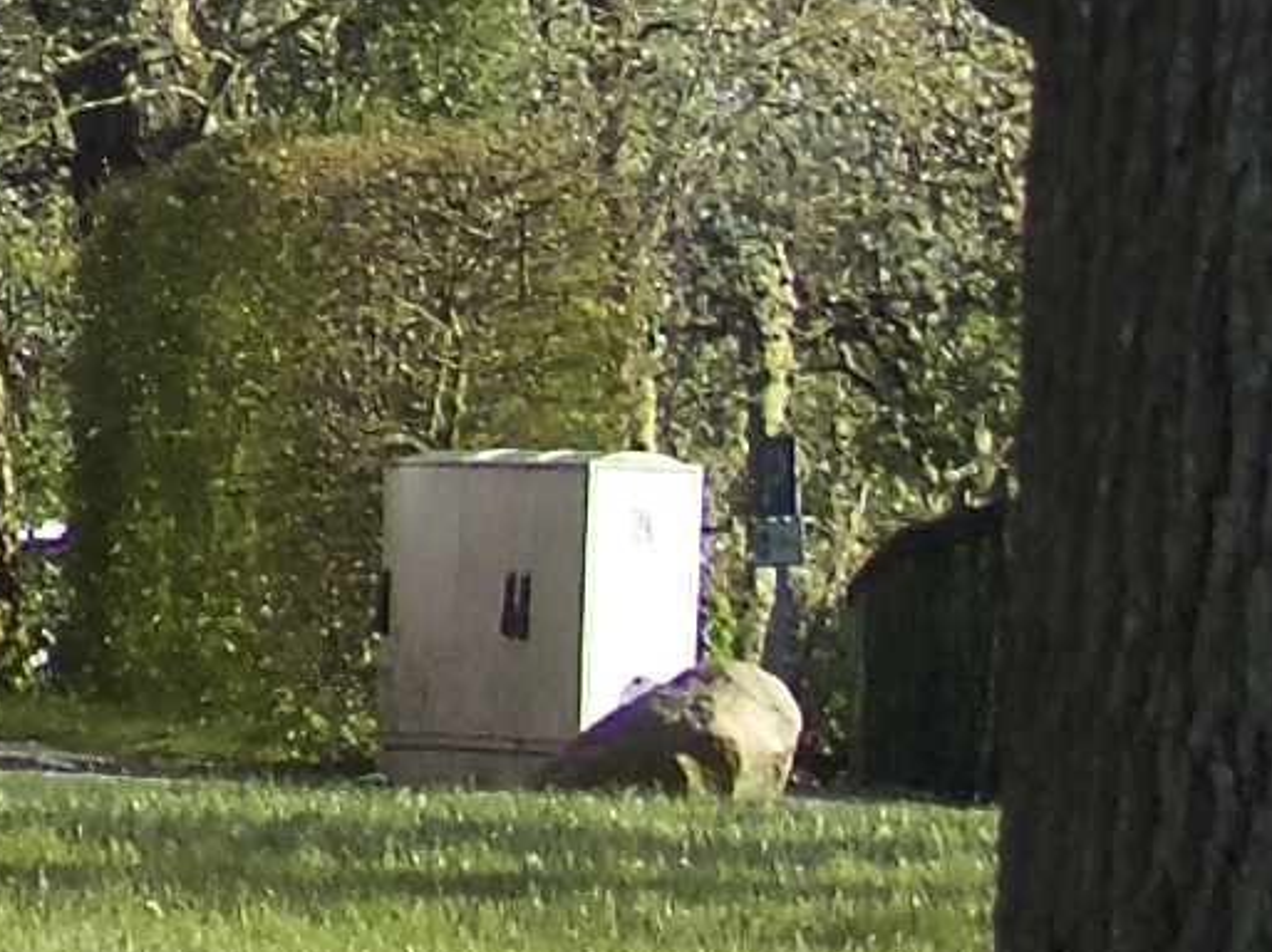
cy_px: -1480
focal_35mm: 757
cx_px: -2378
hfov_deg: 2.6
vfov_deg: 2.0
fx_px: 27797
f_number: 4
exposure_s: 1/500
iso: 100
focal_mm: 17.4
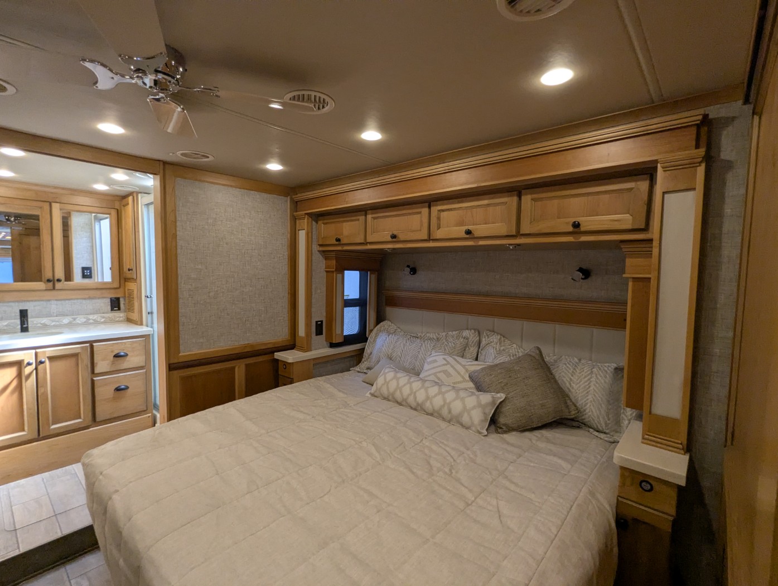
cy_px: 293
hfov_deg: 94.4
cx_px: 389
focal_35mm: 16
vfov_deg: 78.2
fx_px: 360
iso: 320
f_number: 2.2
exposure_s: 1/120
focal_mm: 2.35
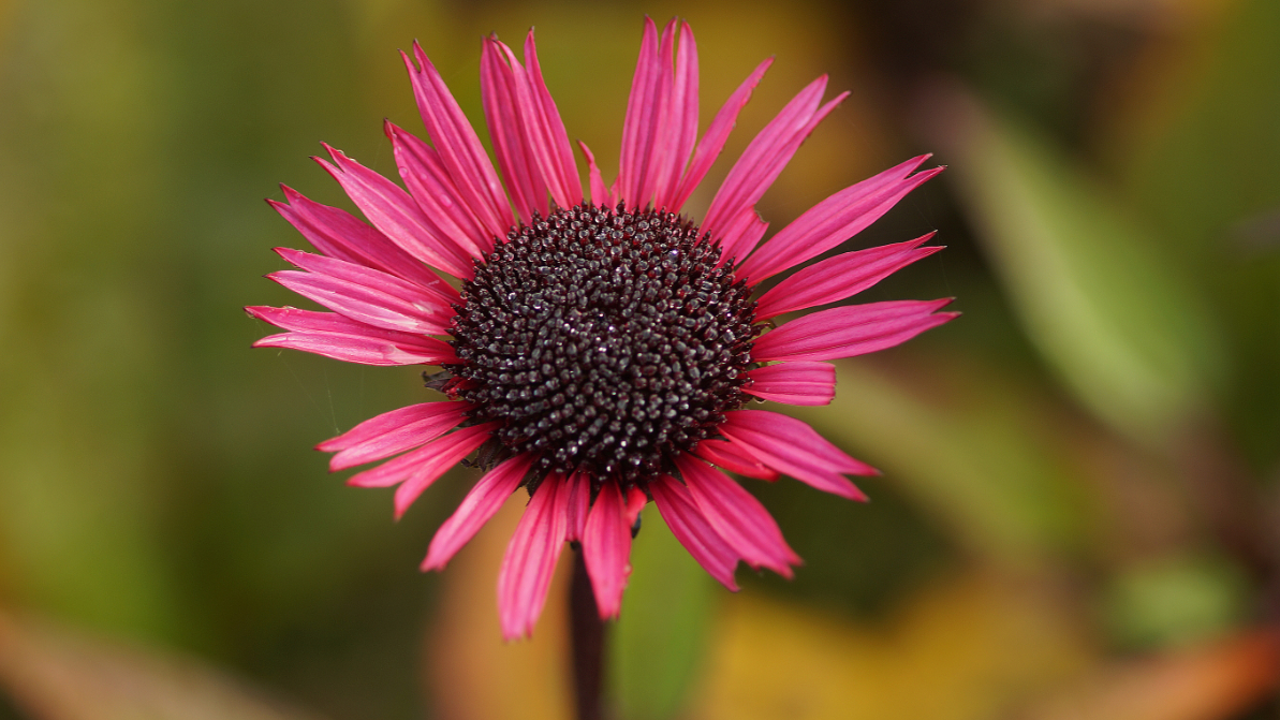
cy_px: 363
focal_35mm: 158
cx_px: 641
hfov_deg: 13.6
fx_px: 5362
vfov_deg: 7.7
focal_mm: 100
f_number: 2.8
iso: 100
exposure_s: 1/160
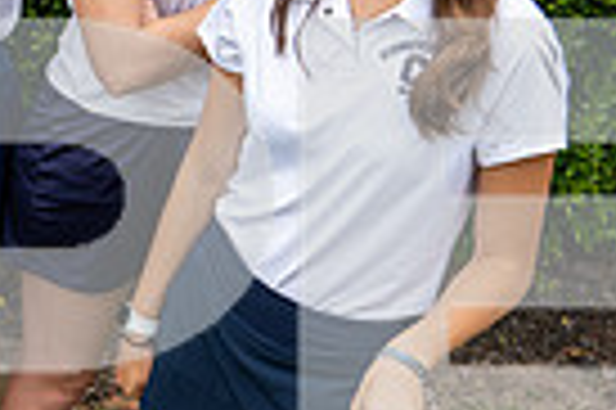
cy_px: 259
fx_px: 1812
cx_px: -328
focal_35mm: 106
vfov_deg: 12.9
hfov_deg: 17.3
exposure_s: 1/250
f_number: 4
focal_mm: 25
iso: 100
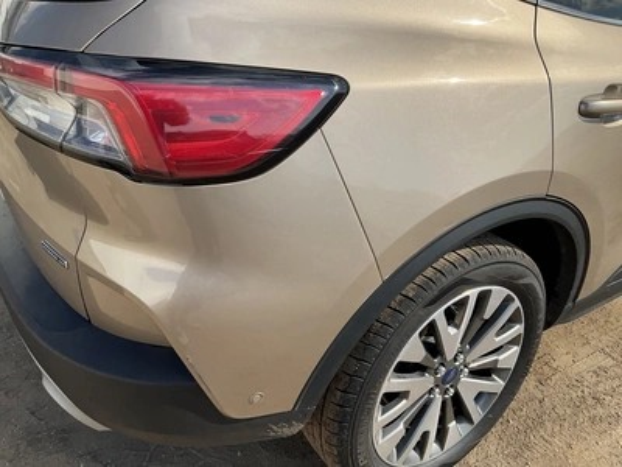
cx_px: 311
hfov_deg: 61.7
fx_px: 521
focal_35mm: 29
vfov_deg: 48.2
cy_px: 234
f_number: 1.8
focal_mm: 3
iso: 25
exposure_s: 1/1984
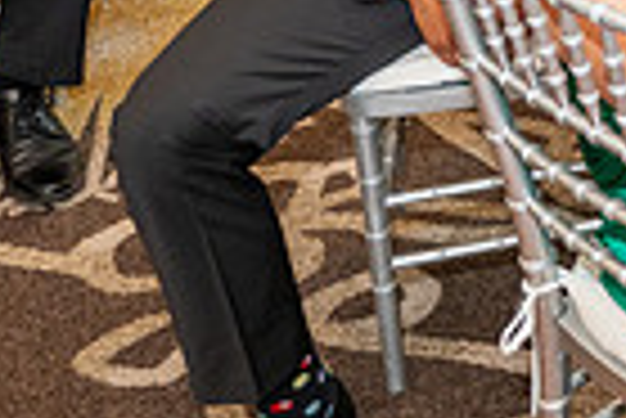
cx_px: 1135
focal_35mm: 100
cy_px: -290
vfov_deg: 12.7
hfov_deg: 16.8
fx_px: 1741
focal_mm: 24
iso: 800
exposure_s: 1/125
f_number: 3.5
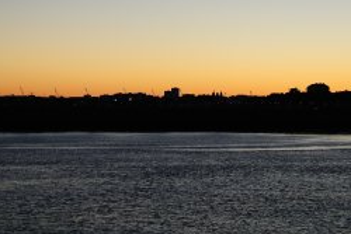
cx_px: 149
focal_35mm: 94
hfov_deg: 21.7
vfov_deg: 14.6
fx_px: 917
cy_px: 104
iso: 100
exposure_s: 1/250
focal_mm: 18.5
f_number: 1.8
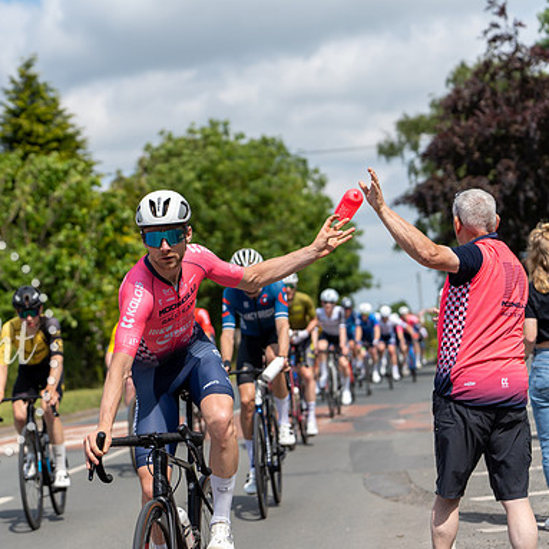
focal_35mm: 108
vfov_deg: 16.1
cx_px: 146
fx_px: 1938
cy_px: 276
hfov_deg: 16.1
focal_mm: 84
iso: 100
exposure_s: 1/1250
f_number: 3.5
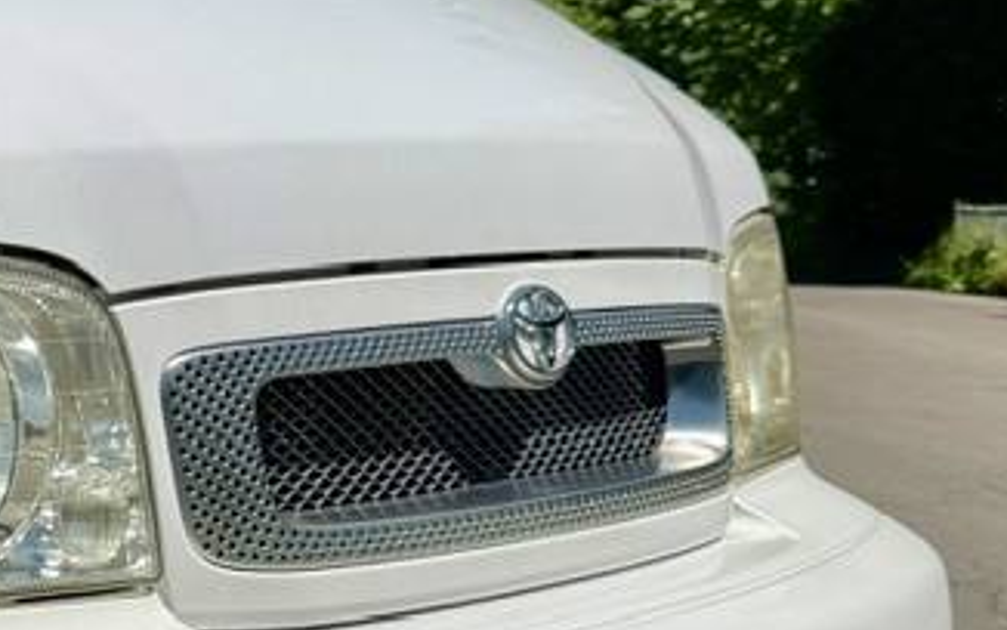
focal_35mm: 100
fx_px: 2745
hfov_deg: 18.4
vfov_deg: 13.0
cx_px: -510
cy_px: 519
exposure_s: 1/7353
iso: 80
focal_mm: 6.76
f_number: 1.78
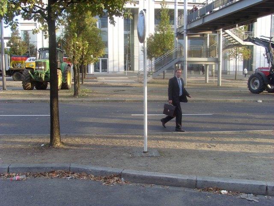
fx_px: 285
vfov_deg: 39.7
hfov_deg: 51.4
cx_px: 137
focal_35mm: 36
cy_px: 103
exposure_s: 1/125
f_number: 3.5
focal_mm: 6
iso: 80
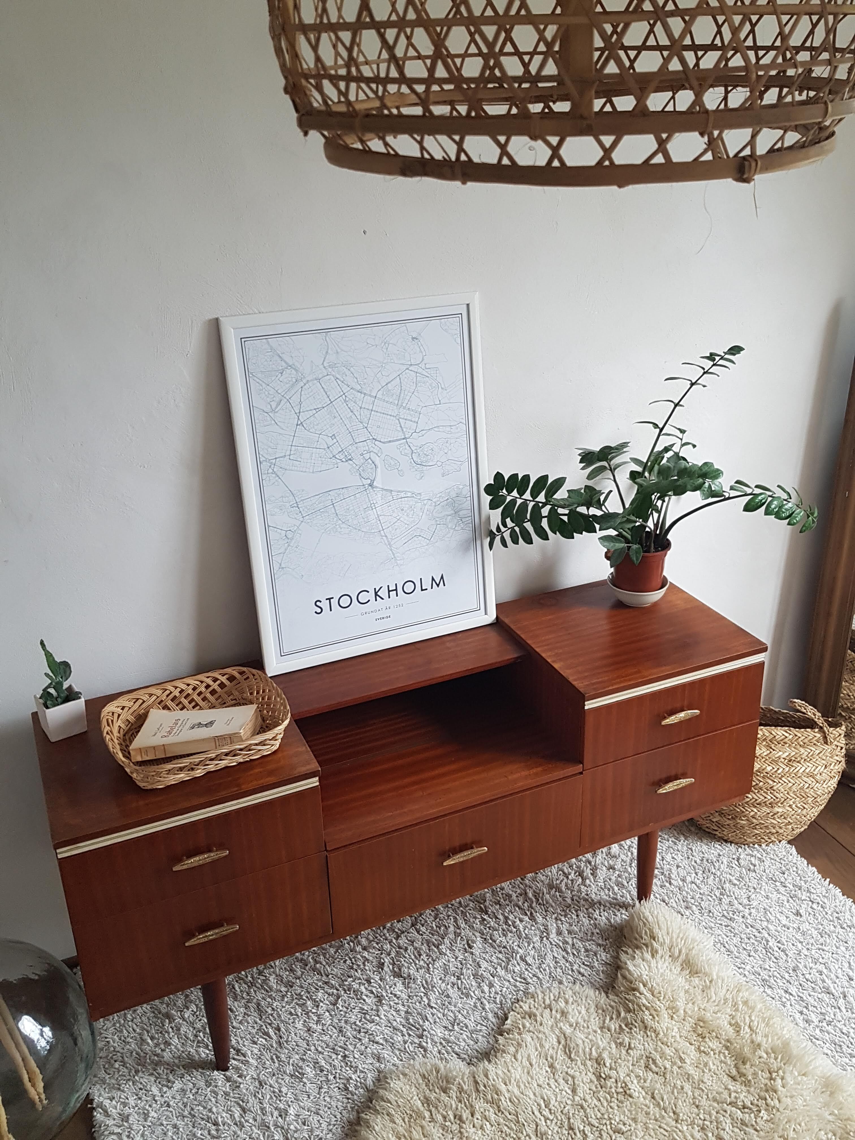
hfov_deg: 53.1
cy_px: 570
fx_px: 856
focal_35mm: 26
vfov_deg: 67.3
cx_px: 428
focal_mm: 4.2
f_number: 1.7
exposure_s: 1/60
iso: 100
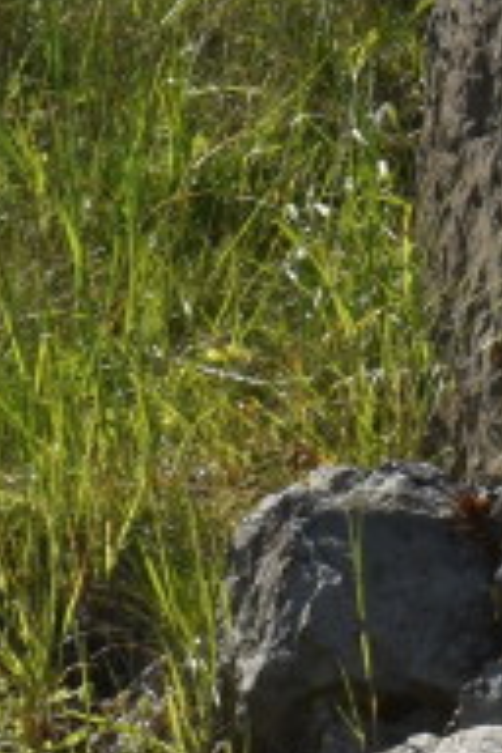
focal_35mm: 380
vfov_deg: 5.4
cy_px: -455
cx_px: 782
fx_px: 7948
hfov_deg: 3.6
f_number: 13
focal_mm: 38
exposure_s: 1/200
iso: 100
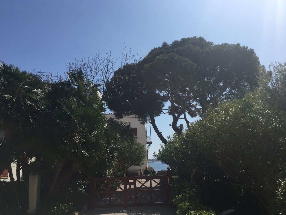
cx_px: 140
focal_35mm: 31
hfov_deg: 58.3
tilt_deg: +11.9
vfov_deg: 45.4
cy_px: 109
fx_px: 256
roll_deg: +2.0
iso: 32
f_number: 2.2
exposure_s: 1/3300
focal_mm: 4.15
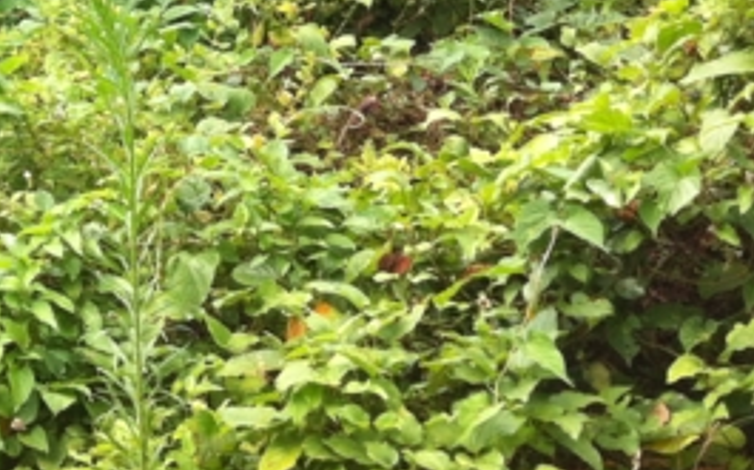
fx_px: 2299
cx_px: -279
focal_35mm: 112
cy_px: -362
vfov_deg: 10.9
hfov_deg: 17.3
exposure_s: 1/132
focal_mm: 3.85
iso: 80
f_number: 2.8
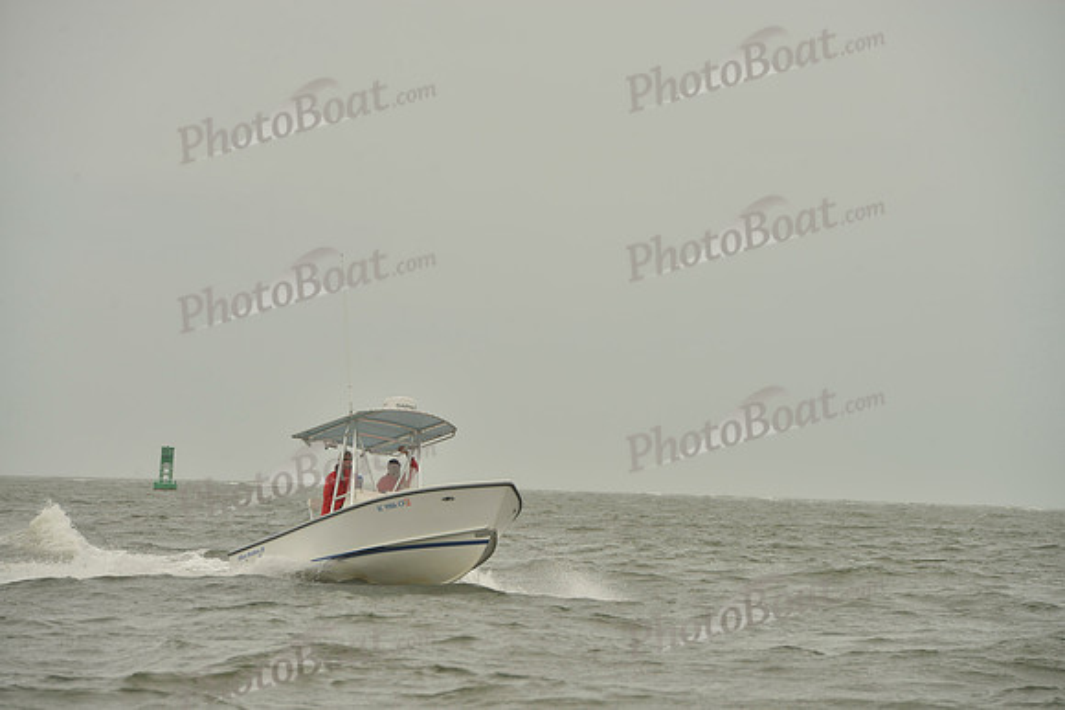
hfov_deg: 10.3
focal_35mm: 200
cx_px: 532
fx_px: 5918
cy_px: 355
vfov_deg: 6.9
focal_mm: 200
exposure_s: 1/1250
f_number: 9
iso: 280
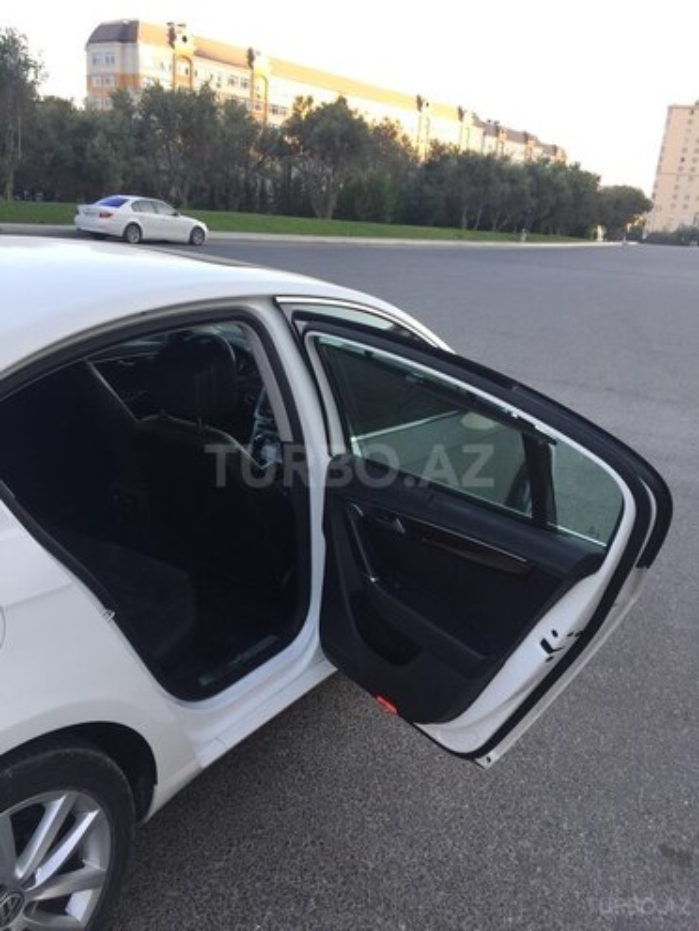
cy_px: 466
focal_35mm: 29
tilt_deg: -17.1
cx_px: 350
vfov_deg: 61.7
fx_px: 781
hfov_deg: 48.2
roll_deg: -4.3
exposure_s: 1/114
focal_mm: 4.15
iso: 32
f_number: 2.2
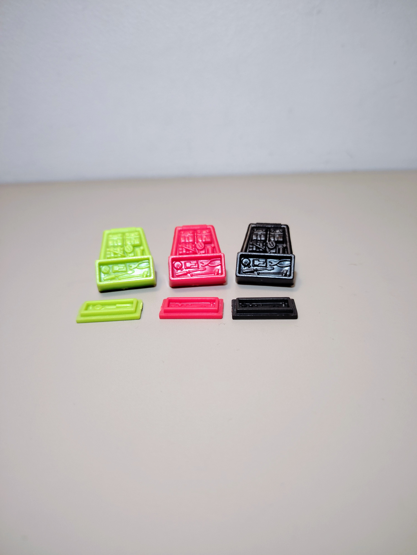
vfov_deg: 71.6
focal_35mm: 24
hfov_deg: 56.8
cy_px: 278
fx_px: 385
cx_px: 208
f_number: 1.75
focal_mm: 5.25
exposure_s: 1/50
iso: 1250
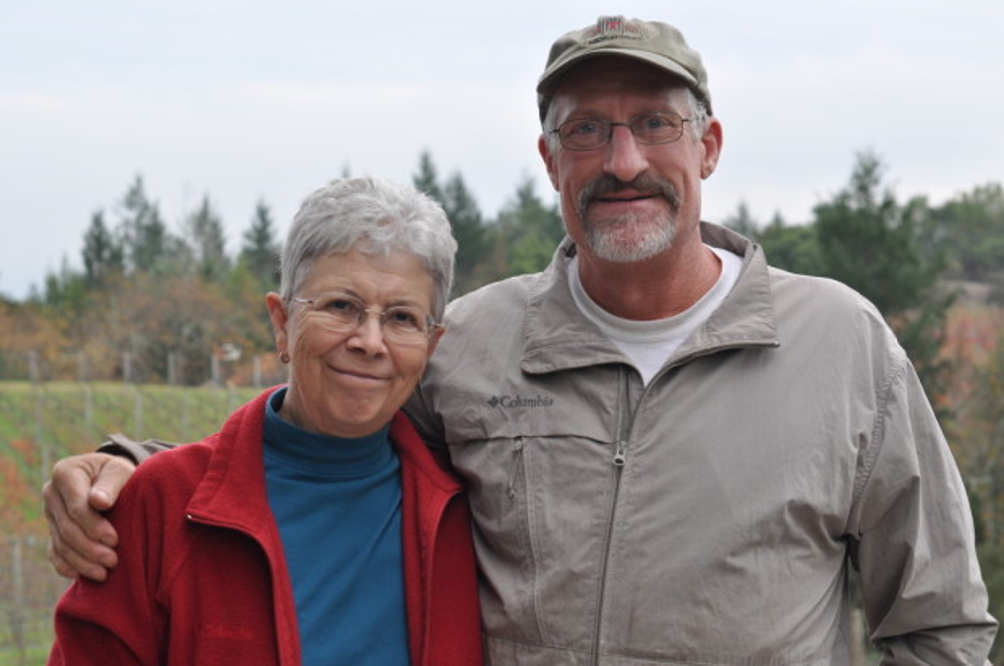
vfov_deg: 18.1
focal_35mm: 75
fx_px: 2088
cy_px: 333
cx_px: 502
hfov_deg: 27.0
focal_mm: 50
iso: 280
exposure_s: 1/125
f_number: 5.6
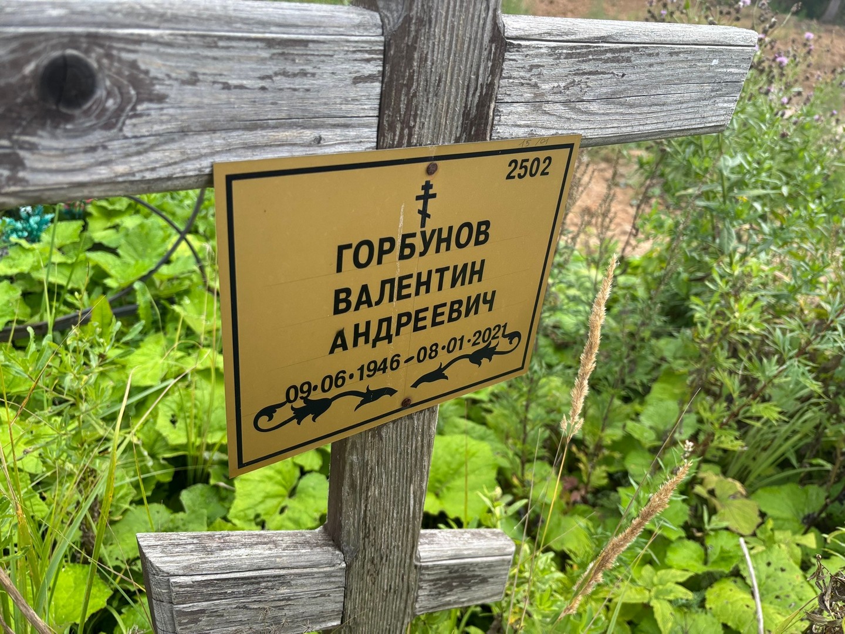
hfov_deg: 67.3
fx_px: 635
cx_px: 422
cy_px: 317
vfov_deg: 53.1
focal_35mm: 26
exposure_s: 1/413
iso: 50
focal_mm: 5.96
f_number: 1.6
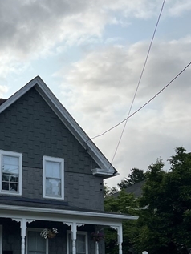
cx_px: 12
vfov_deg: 30.4
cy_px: 180
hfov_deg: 22.6
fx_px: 463
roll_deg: +1.5
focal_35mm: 63
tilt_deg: +13.7
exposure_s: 1/4115
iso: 50
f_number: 1.5
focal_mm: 5.7
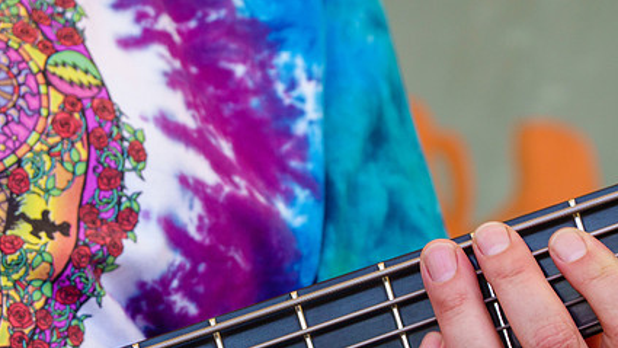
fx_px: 4686
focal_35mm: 286
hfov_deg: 7.5
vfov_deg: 4.2
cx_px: 307
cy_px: 257
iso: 320
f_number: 5
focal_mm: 72
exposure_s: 1/200
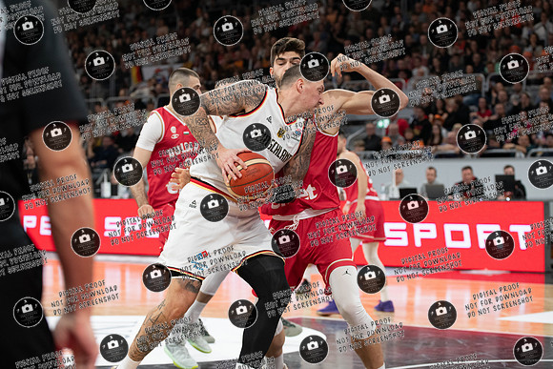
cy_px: 143
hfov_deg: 23.5
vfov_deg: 15.8
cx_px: 283
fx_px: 1327
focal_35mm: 86
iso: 1600
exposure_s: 1/1000
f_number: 3.2
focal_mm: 70
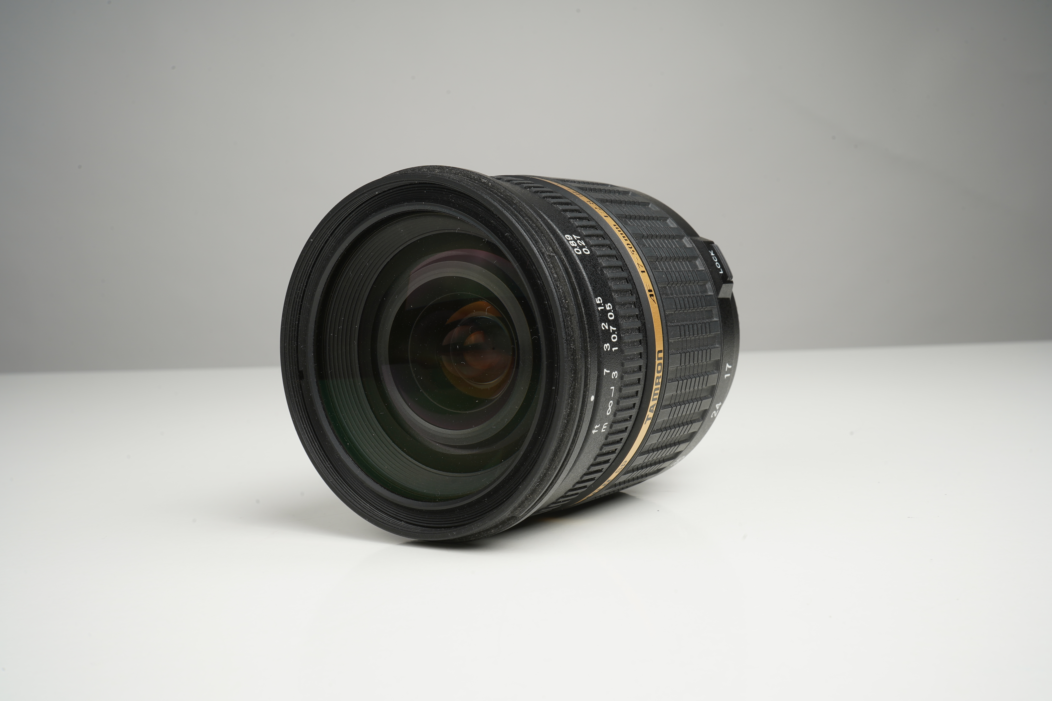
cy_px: 350
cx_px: 526
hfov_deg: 53.1
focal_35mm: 36
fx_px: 1052
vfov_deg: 36.9
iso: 200
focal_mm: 36
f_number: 20
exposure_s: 1/160
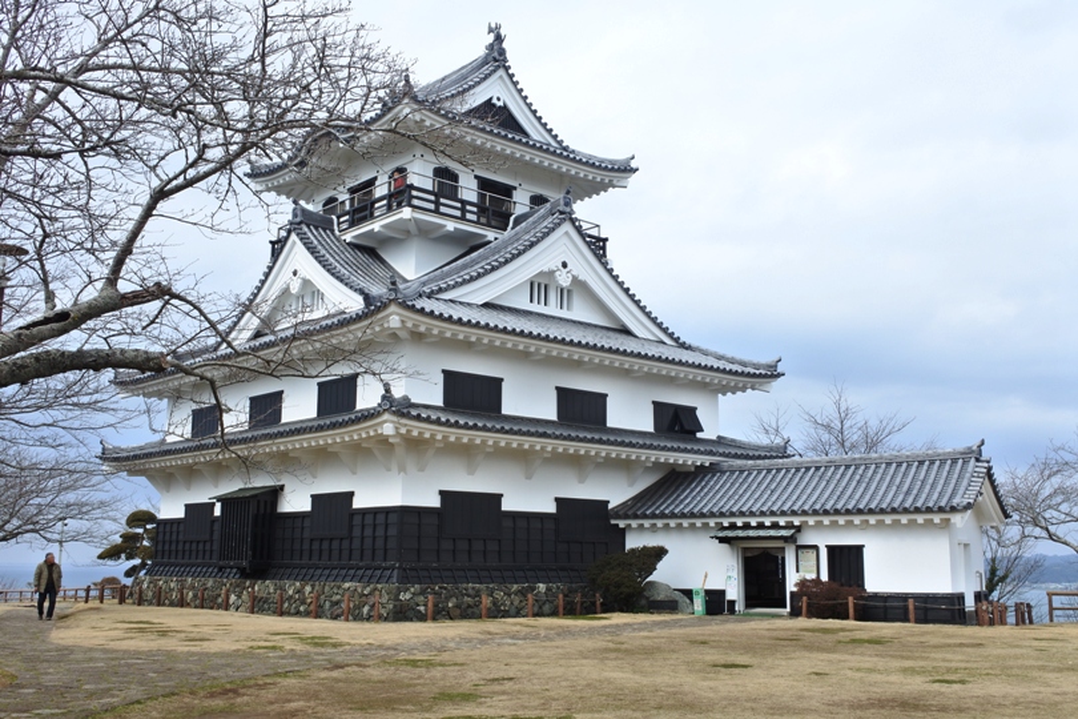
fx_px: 1108
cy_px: 360
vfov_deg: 35.9
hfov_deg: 51.9
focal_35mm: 37
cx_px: 539
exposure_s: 1/200
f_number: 7.1
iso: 160
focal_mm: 14
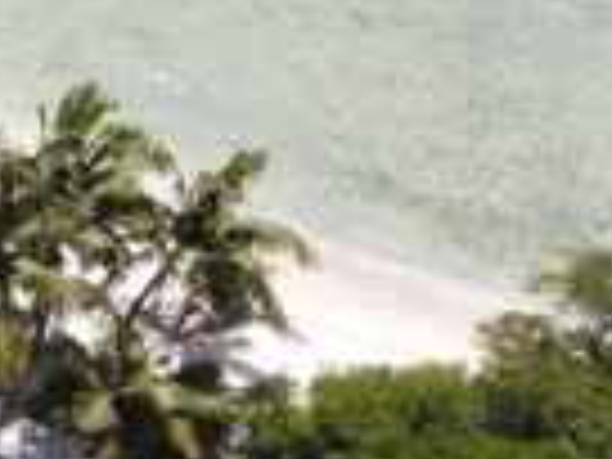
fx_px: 1998
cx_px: -684
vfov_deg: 12.9
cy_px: 495
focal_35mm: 113
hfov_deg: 14.1
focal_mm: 4.5
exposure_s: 1/640
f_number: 2.8
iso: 100
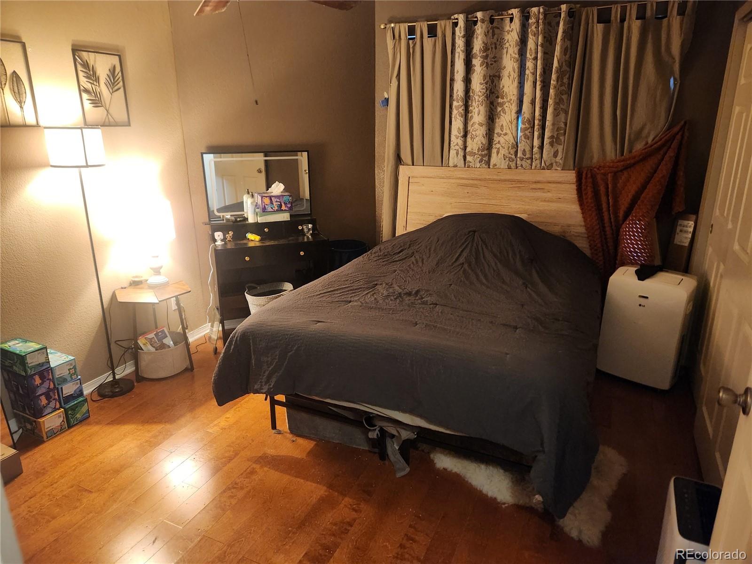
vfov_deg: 58.9
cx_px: 376
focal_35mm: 23
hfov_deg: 73.9
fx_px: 500
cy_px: 282
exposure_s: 1/24
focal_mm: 5.4
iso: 800
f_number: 1.8
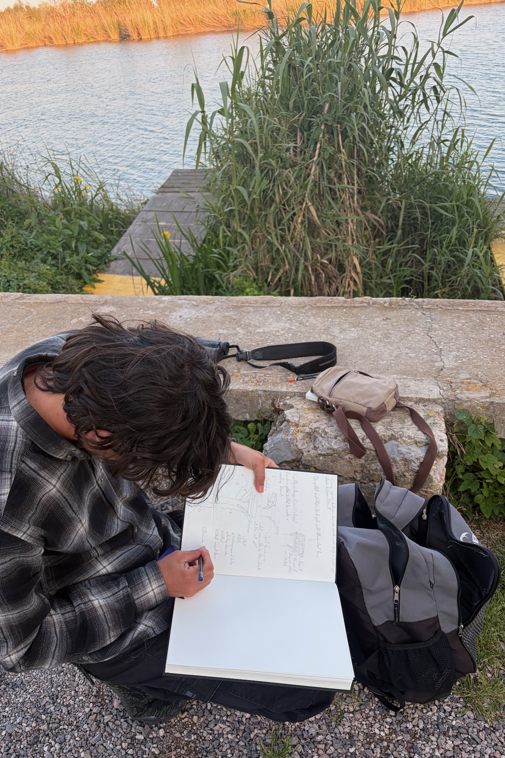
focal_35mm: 28
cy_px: 379
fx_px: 589
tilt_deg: -31.3
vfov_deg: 65.5
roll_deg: +6.4
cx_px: 242
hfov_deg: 46.4
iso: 40
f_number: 1.6
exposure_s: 1/325
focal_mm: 5.96
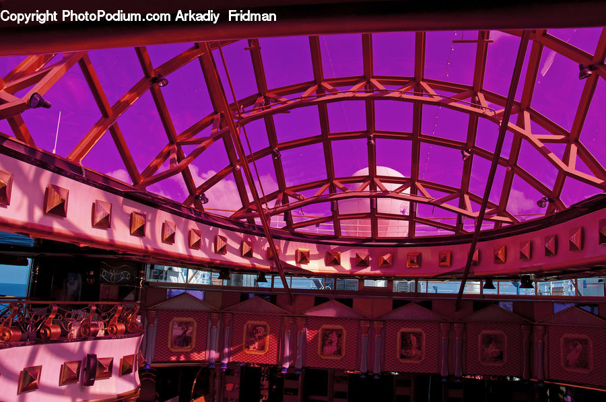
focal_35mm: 27
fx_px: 454
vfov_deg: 47.8
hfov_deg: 67.5
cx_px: 303
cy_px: 201
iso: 200
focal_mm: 18
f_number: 6.3
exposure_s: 1/400
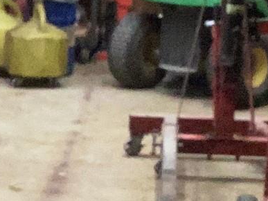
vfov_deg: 9.0
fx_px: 1269
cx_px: 1
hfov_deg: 11.9
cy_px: 137
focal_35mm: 164
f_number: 2.4
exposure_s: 1/60
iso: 320
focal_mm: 3.3
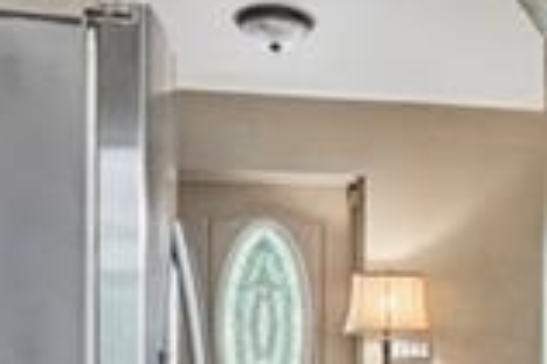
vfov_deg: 14.8
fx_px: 1381
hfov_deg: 20.0
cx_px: 762
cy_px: 324
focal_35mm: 91
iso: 400
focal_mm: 14
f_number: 8
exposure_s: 1/6
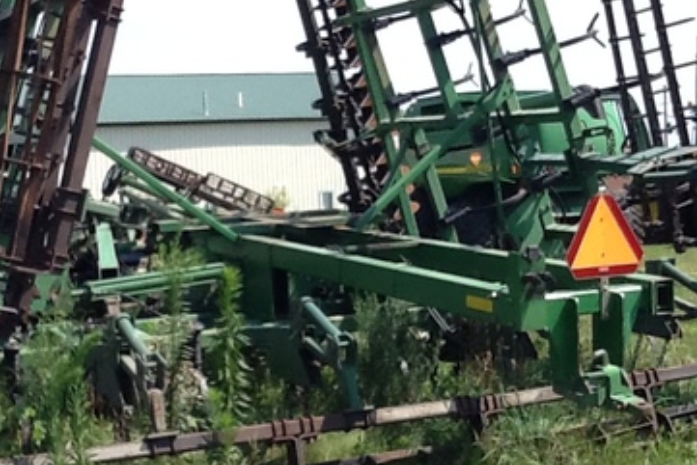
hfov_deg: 27.7
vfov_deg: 18.7
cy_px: 259
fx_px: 1414
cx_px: 386
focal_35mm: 73
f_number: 2.4
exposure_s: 1/810
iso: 40
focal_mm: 2.03
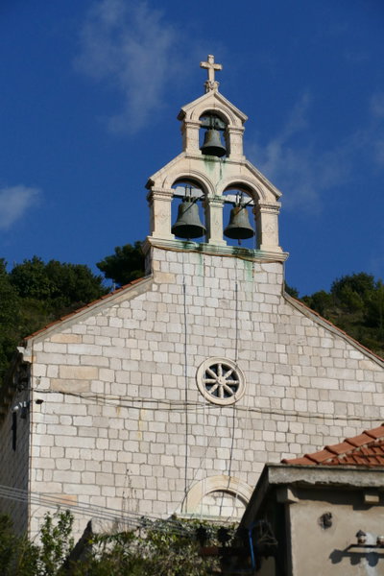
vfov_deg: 16.8
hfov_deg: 11.2
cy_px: 288
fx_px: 1952
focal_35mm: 122
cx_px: 192
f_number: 4.5
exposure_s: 1/13000
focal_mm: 44.41
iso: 800
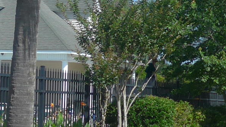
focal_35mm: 162
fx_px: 971
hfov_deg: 12.9
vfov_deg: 7.5
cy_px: 39
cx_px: -65
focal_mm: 6
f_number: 2.8
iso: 80
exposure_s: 1/1300
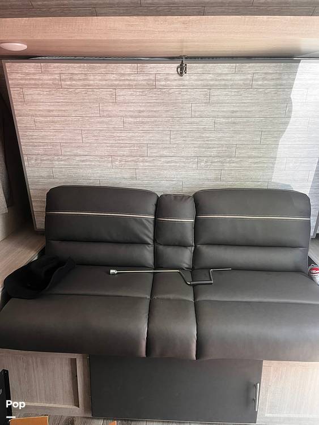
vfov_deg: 67.3
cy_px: 212
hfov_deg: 53.1
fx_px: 319
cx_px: 160
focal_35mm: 26
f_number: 1.6
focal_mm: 5.1
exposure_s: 1/87
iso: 125
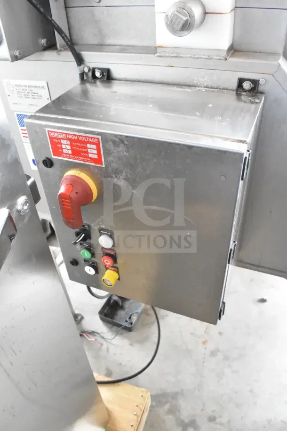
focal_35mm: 27
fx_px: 323
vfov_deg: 67.4
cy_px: 216
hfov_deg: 47.9
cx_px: 144
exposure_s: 1/160
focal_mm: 18
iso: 6400
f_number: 6.3
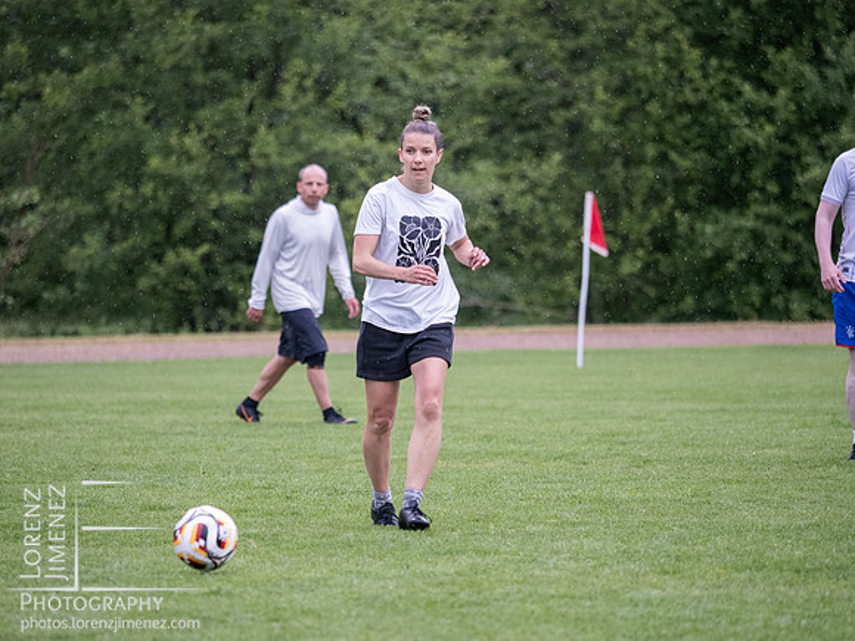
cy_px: 320
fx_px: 7410
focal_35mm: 300
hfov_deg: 6.6
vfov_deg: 5.0
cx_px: 428
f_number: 2.8
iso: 1600
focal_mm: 150
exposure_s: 1/1250
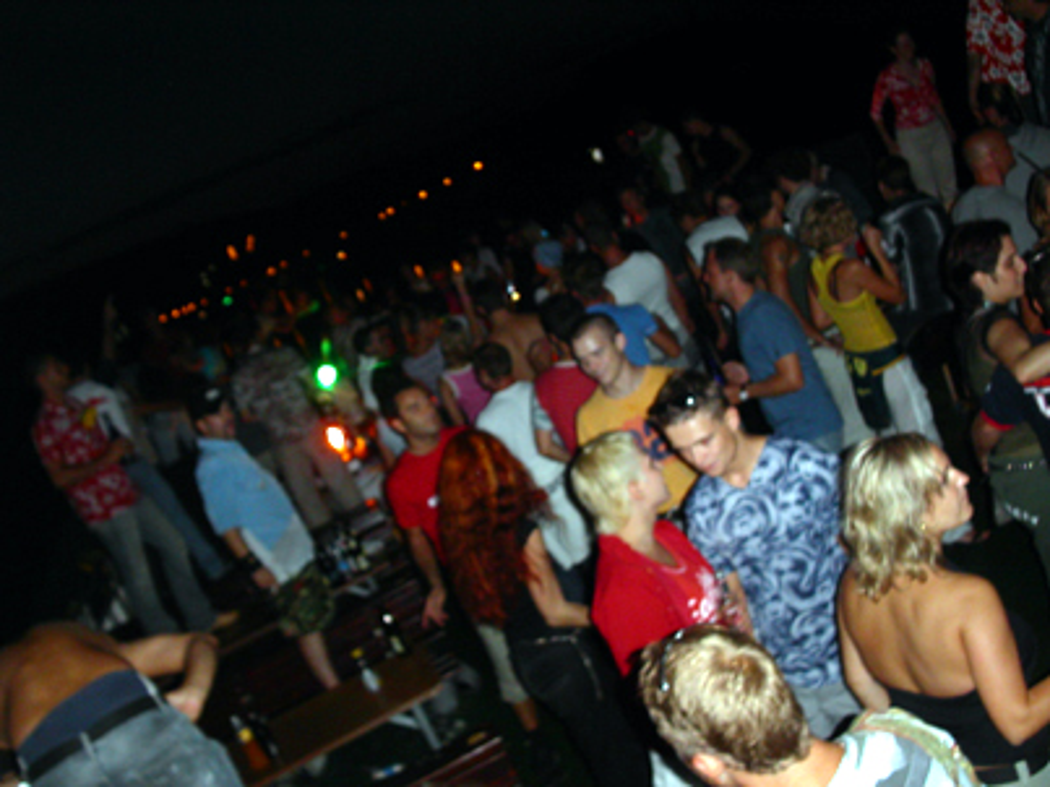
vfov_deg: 37.7
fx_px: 1152
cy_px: 394
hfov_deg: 49.0
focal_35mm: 38
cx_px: 525
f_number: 2.8
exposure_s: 1/30
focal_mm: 7.8
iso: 200
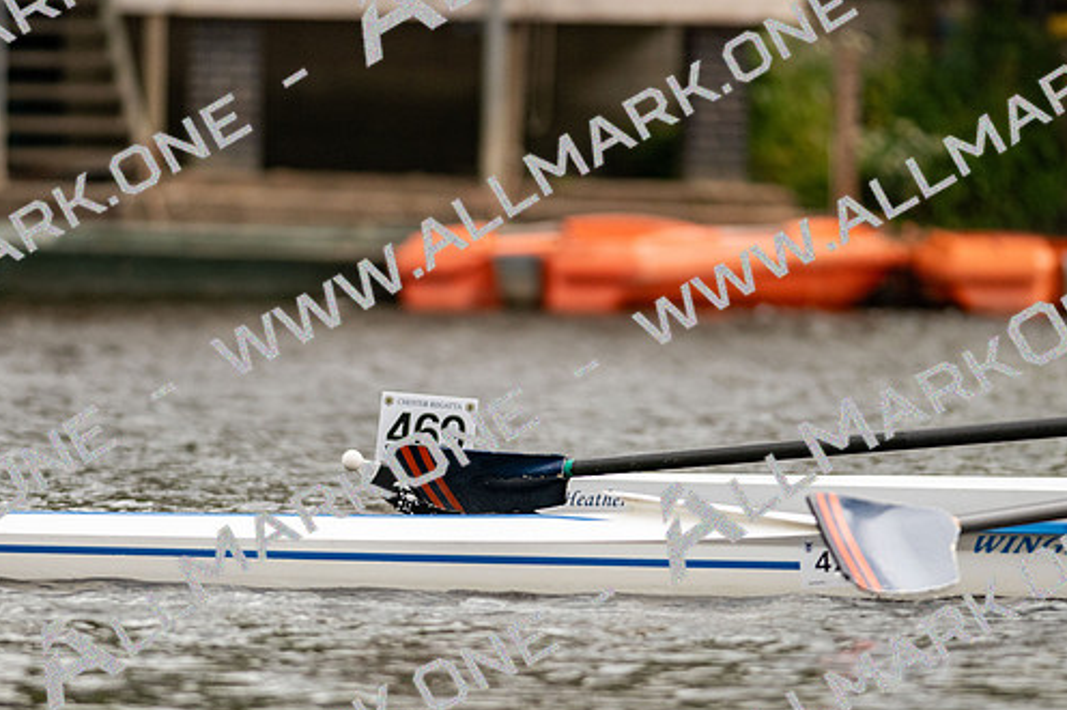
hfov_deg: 3.9
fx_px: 15579
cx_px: 475
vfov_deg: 2.6
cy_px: 381
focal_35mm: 526
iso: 500
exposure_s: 1/2000
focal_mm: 300
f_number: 4
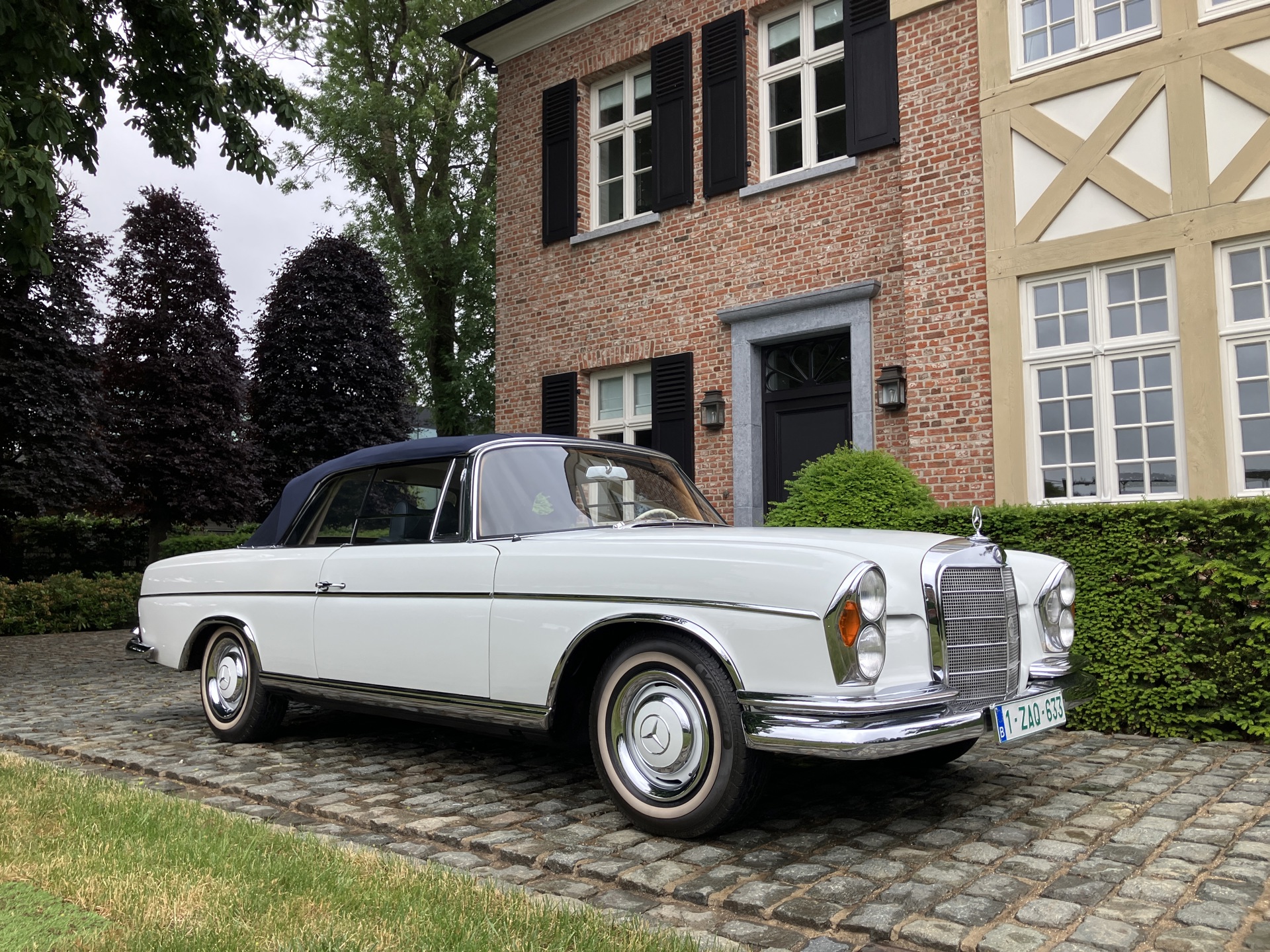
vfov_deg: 49.7
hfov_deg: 63.4
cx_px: 635
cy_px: 476
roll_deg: +0.7
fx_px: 1027
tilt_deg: +6.6
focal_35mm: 28
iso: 32
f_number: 1.8
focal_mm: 3.99
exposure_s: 1/578
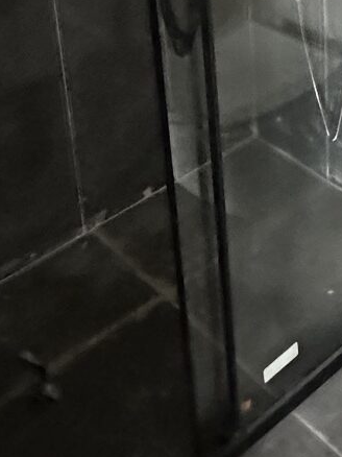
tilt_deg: -17.9
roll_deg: +2.4
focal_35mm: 64
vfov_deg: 26.5
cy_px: -106
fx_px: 844
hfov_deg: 22.6
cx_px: 271
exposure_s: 1/34
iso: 1600
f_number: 2.2
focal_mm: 2.22
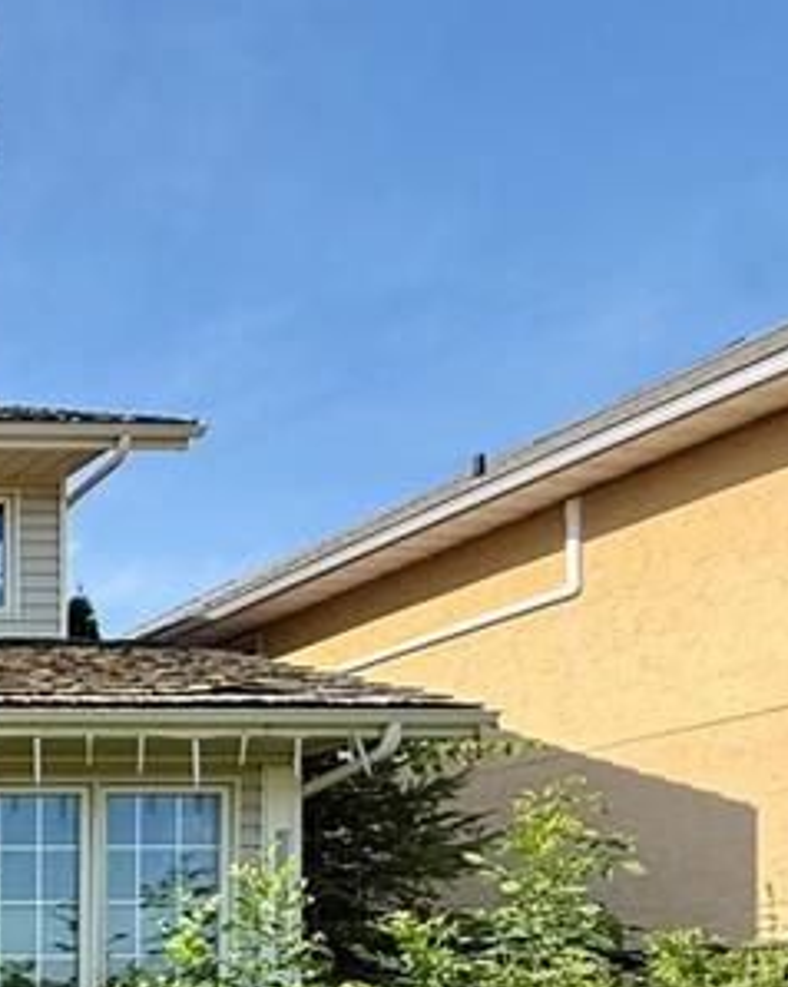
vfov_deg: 34.7
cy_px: 1057
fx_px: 1372
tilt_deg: -0.2
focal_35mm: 47
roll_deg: +0.4
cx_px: -685
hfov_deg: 20.5
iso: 64
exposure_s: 1/820
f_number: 2.2
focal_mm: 2.22
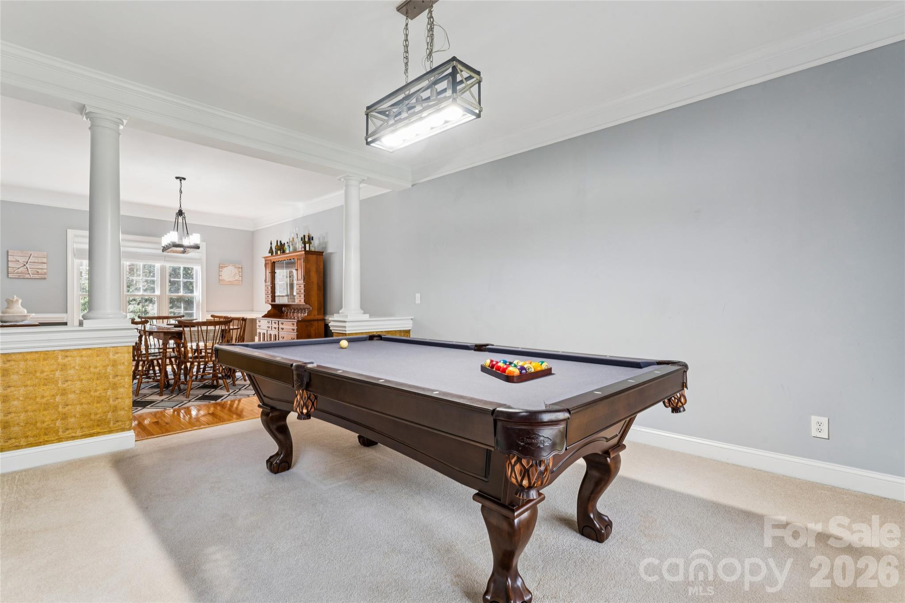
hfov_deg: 94.3
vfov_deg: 71.4
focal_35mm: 17
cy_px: 302
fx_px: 420
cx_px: 452
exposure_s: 1
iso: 100
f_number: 13
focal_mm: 16.7
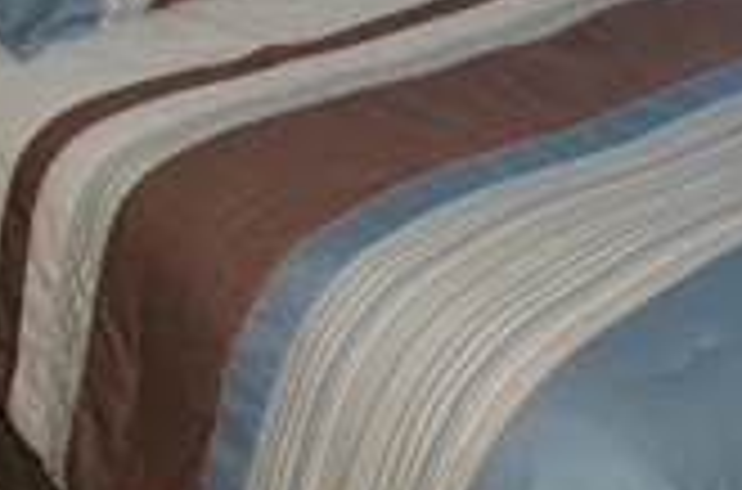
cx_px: 544
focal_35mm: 79
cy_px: -171
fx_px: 1624
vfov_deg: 16.1
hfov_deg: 25.5
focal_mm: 12
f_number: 5.6
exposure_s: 1/125
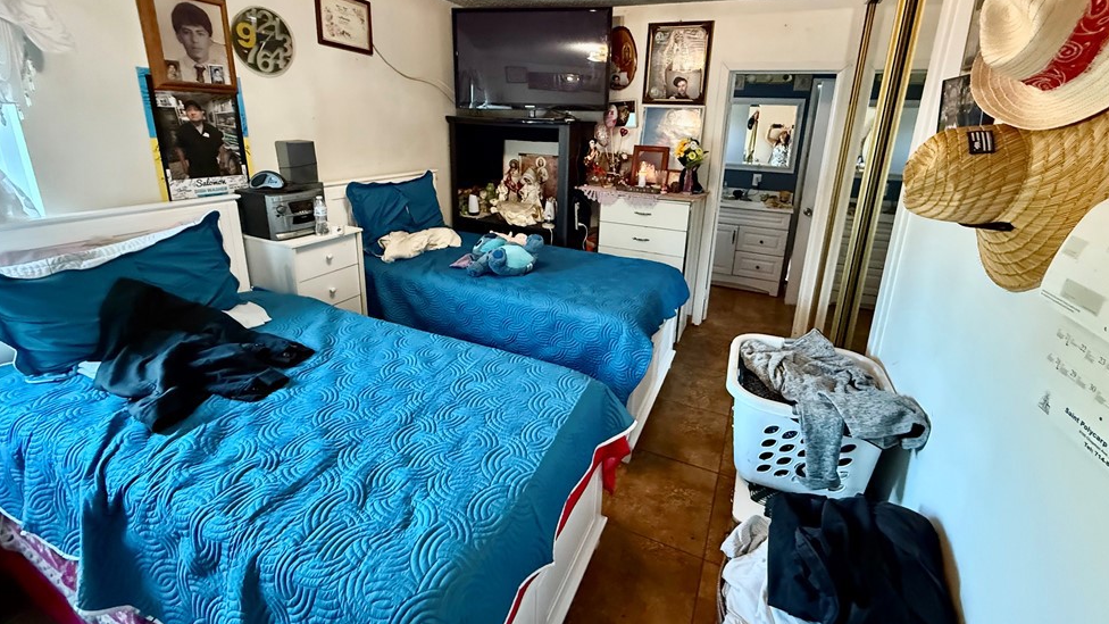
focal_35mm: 16
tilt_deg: -15.5
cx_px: 575
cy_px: 251
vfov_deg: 66.5
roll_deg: -2.0
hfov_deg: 99.3
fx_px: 470
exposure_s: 1/40
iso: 1000
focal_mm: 2.22
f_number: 2.2
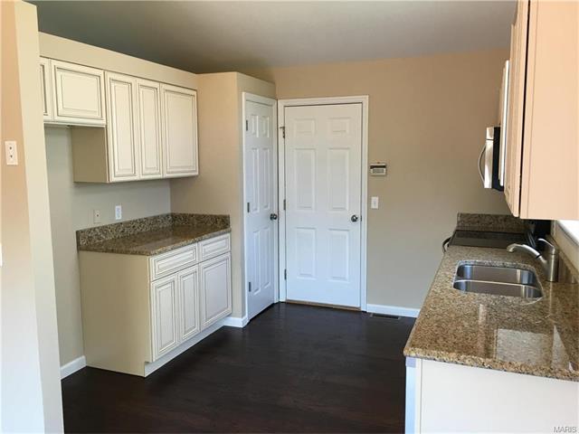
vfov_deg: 48.2
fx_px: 485
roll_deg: +0.4
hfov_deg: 61.7
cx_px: 290
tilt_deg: -6.8
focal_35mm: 29
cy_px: 217
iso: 32
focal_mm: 4.15
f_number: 2.2
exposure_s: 1/30
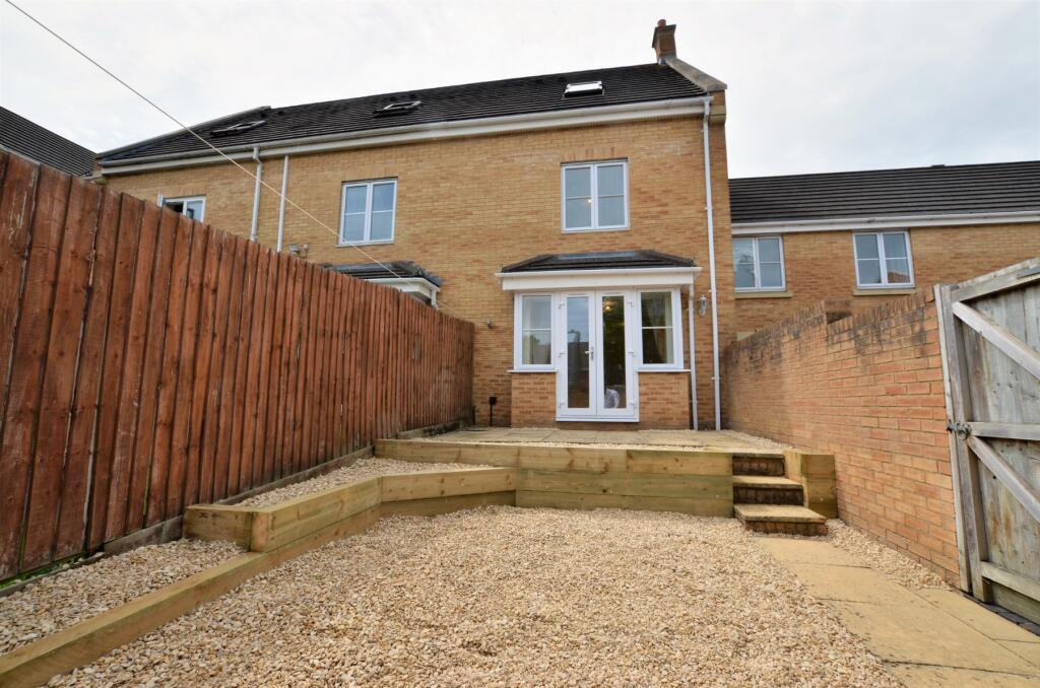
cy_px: 344
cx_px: 520
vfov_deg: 77.1
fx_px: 432
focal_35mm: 15
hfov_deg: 100.5
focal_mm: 10
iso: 160
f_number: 9
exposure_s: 1/320
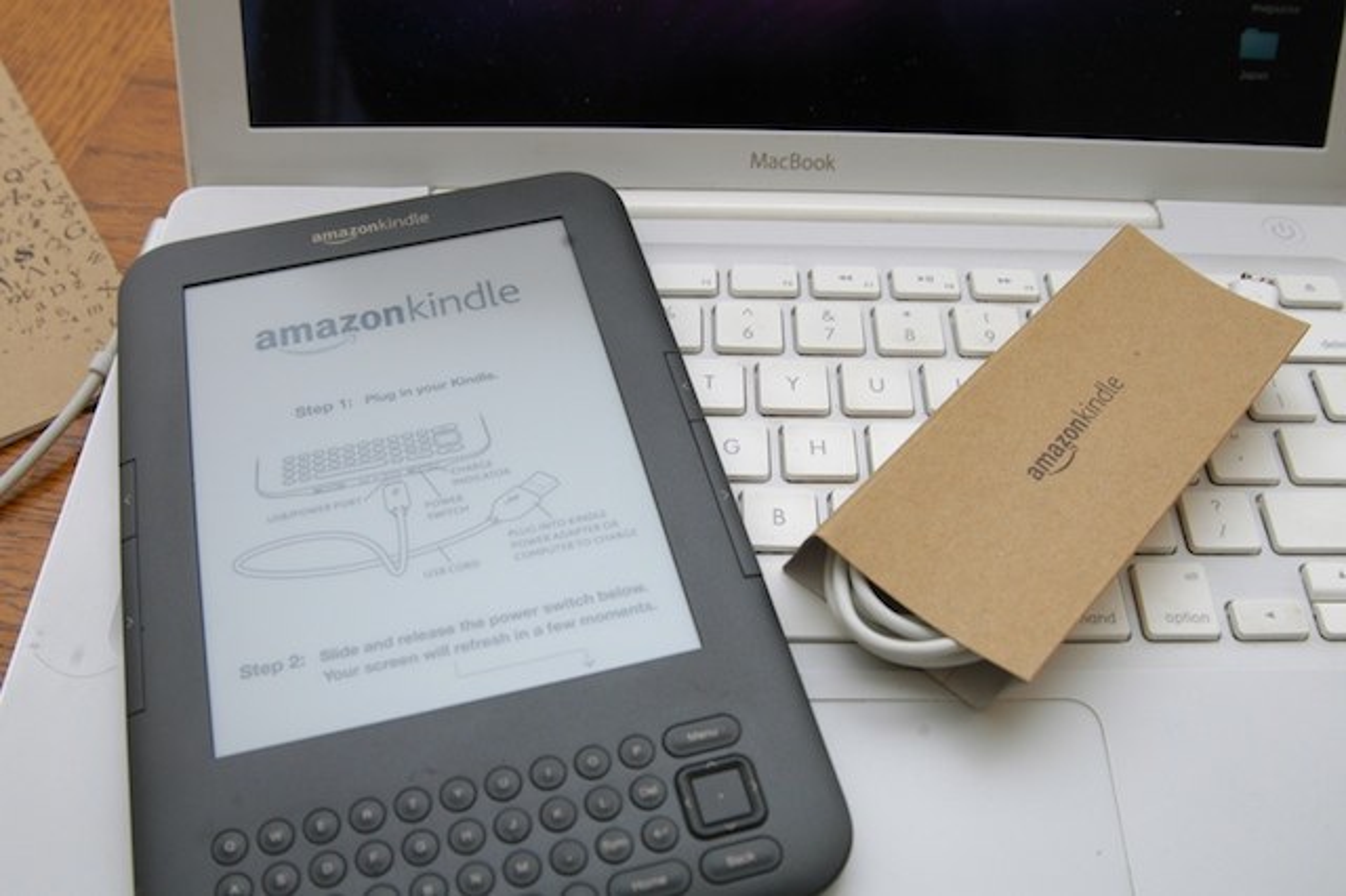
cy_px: 448
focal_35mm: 36
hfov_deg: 53.2
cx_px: 673
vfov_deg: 36.8
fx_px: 1345
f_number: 5.6
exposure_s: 1/60
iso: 200
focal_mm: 24
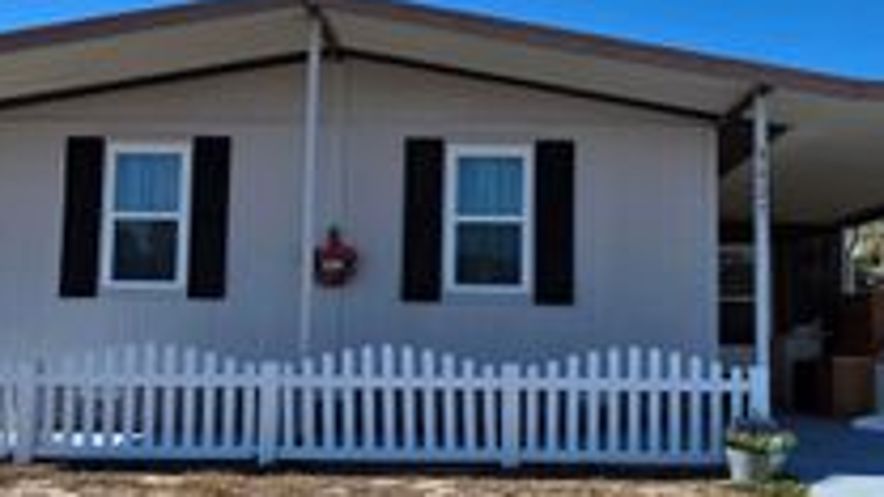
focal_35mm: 34
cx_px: 502
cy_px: 253
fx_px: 797
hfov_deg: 57.8
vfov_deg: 34.7
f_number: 1.9
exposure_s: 1/2163
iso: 40
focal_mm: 2.2
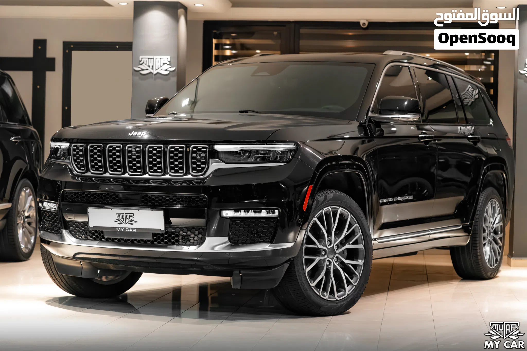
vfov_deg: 16.1
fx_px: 1244
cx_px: 264
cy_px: 176
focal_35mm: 85
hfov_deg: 23.9
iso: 6400
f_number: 4
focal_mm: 85
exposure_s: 1/250
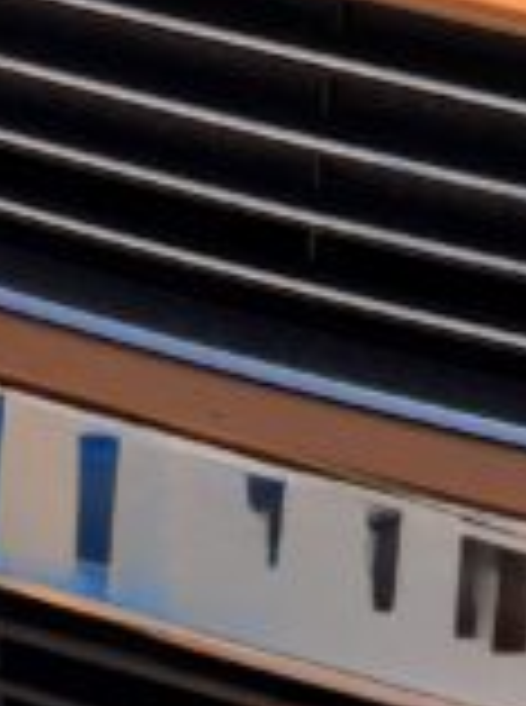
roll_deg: -7.3
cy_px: -782
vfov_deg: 10.5
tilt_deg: -13.9
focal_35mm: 170
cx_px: 769
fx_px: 3458
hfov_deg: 8.5
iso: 50
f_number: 1.6
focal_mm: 5.96
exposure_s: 1/3831
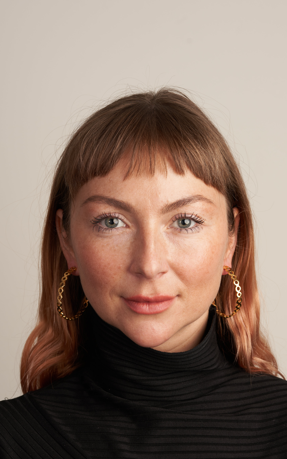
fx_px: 1439
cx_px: 169
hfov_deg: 11.4
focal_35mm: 115
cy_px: 270
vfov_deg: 18.1
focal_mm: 85
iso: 100
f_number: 8
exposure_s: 1/200
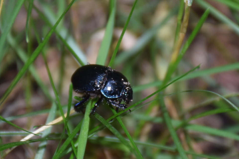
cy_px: 80
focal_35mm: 210
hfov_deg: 9.8
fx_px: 1394
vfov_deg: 6.5
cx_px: 120
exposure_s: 1/60
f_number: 7.1
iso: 320
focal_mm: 140
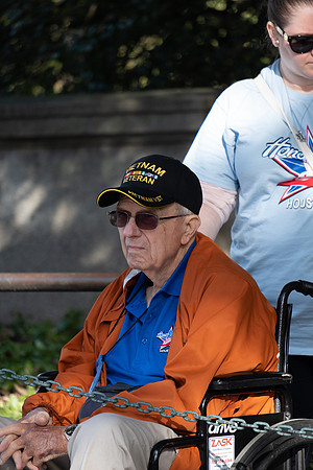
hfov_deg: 4.6
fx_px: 3912
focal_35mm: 300
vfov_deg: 6.9
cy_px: 235
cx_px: 156
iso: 200
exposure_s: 1/210
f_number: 4.8
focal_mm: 200
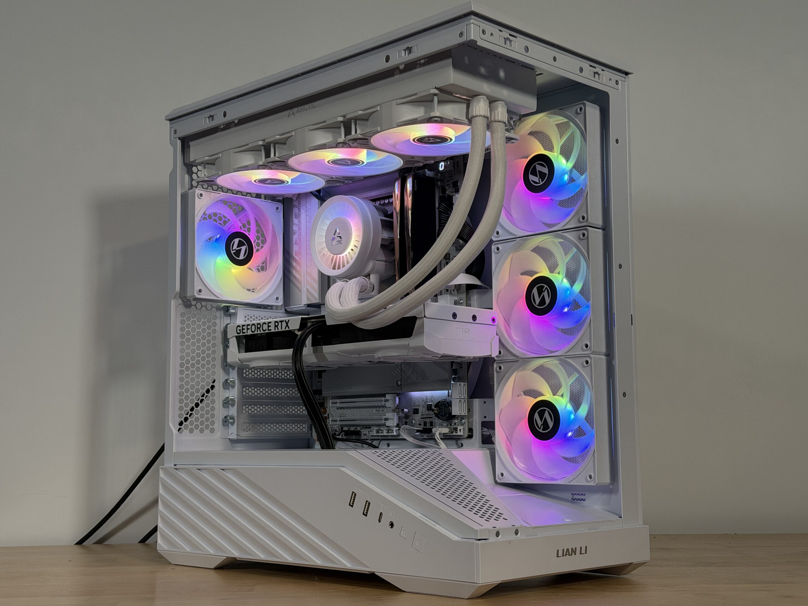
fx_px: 1120
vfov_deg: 30.3
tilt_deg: +4.8
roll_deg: +0.3
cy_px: 303
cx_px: 404
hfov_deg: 39.7
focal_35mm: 48
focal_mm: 6.76
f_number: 1.78
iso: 100
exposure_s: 1/206
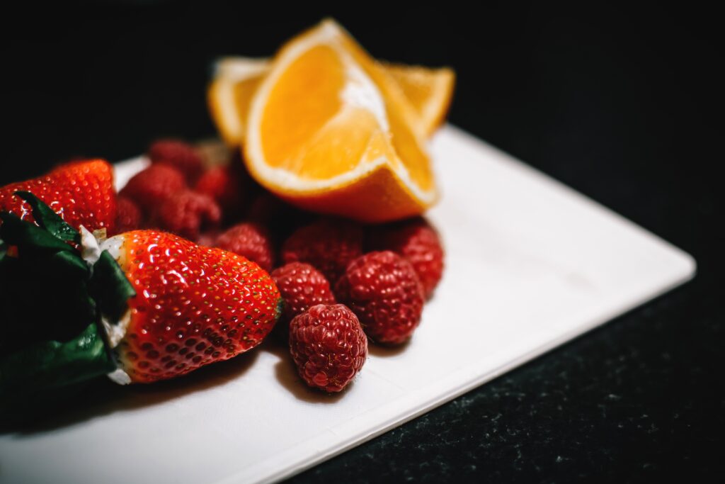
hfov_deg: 37.8
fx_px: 1057
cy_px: 242
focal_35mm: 52
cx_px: 362
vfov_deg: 25.8
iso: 320
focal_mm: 35
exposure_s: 1/250
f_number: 2
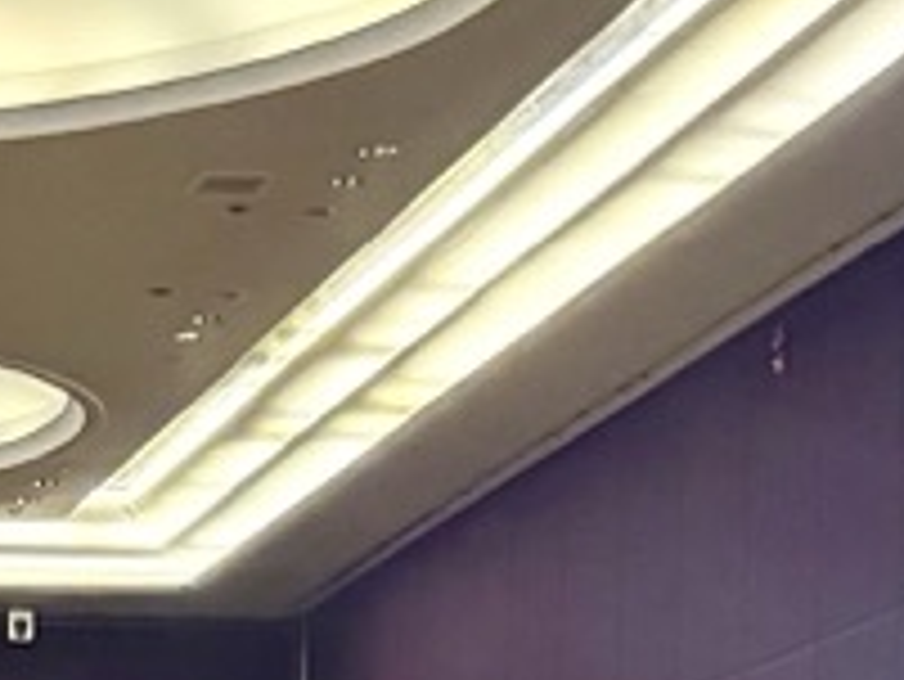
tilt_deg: -0.2
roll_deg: +2.3
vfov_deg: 9.2
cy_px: 1324
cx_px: -792
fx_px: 3998
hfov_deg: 11.8
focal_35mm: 153
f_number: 1.78
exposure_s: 1/58
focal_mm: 6.76
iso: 800
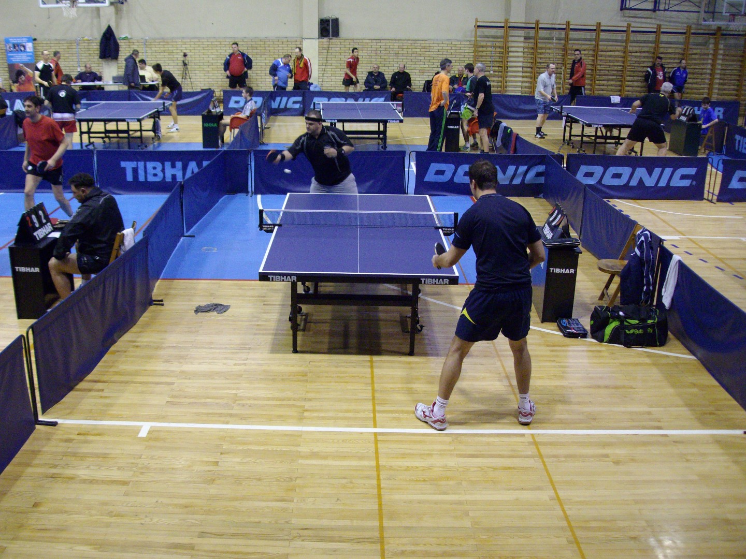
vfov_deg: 39.7
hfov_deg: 51.4
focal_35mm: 36
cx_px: 373
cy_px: 280
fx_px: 776
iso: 320
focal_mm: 6
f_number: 2.7
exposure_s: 1/80
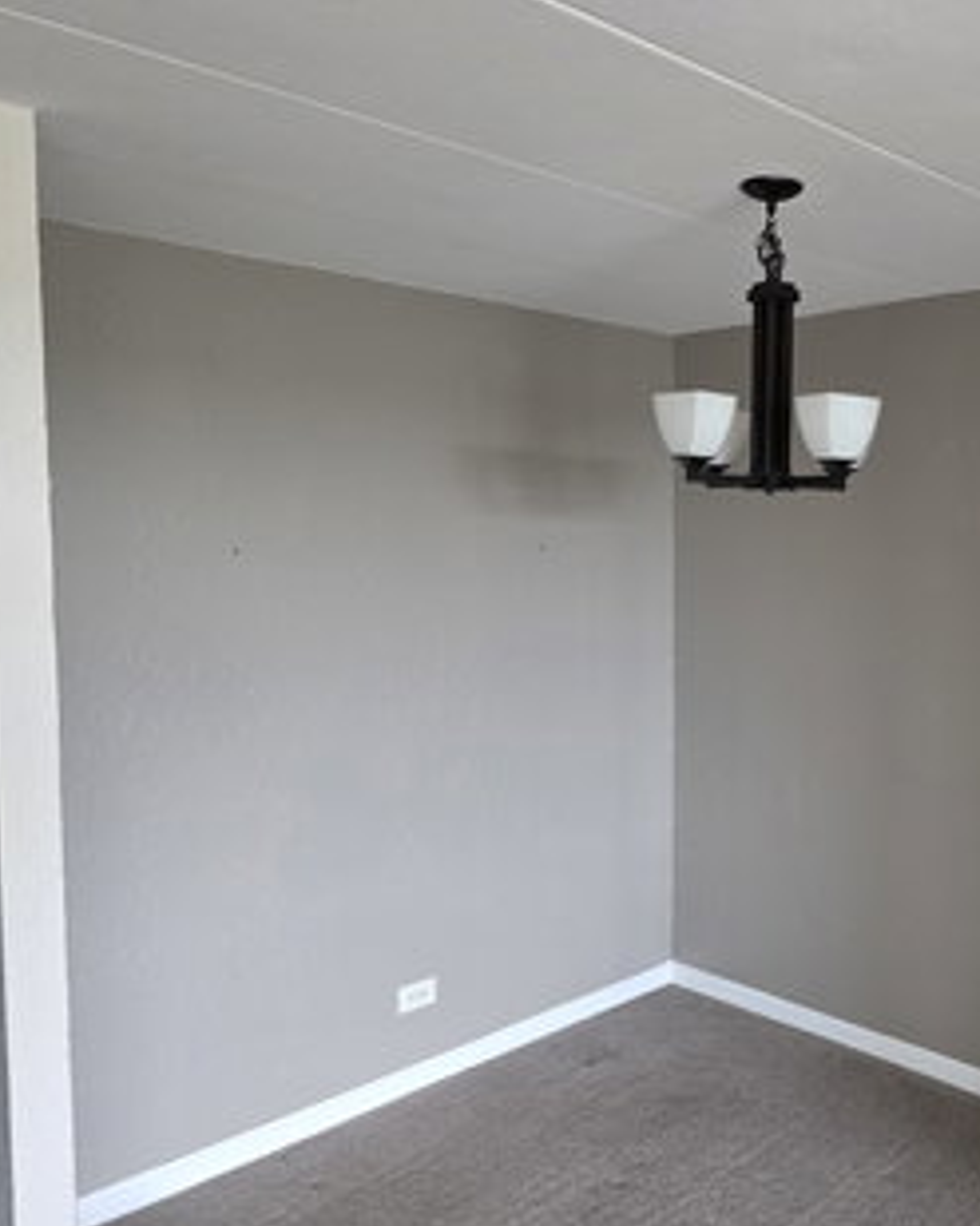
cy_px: 599
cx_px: 784
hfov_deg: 44.8
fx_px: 1124
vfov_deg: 57.2
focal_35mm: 31
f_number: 1.7
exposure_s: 1/120
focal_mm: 6.3
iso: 800
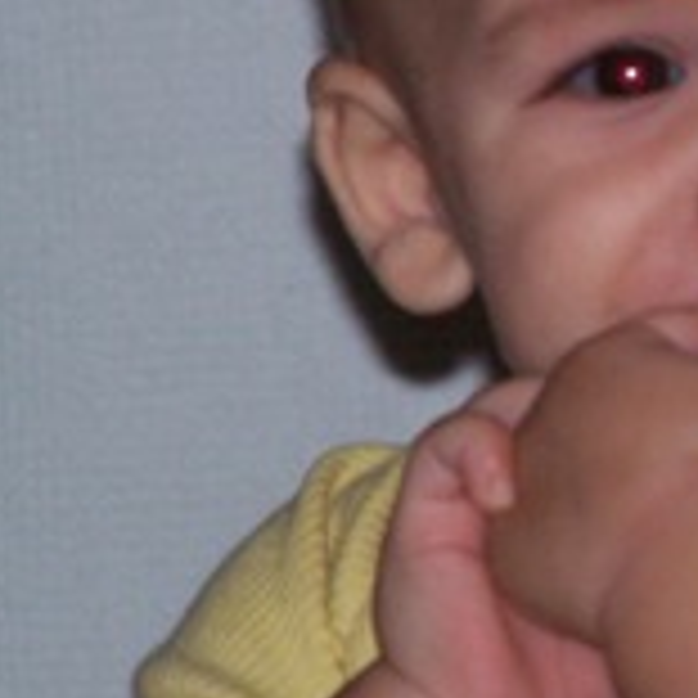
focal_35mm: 607
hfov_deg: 2.9
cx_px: 761
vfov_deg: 2.9
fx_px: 13848
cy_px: 176
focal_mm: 39.5
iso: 140
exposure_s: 1/180
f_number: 3.3
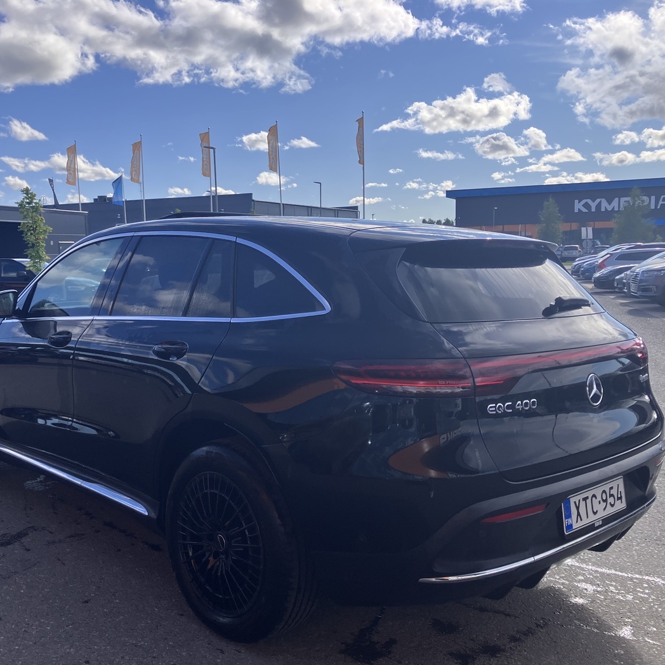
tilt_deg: -6.4
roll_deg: +1.8
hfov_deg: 48.2
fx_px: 739
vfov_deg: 48.4
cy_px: 339
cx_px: 272
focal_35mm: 34
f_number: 1.8
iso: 32
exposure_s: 1/2024
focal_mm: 3.99
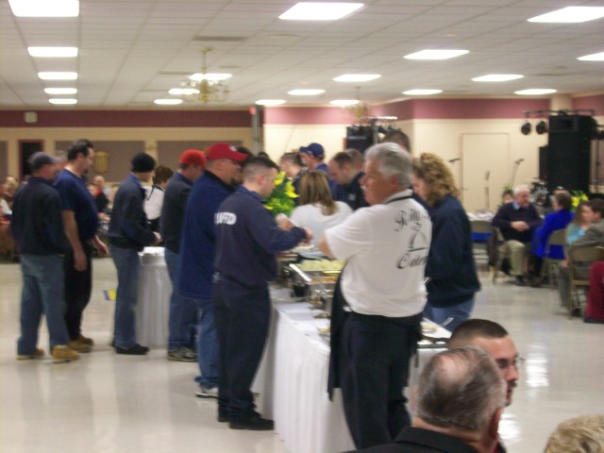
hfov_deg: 25.3
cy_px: 226
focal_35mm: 77
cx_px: 302
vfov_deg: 19.1
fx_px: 1344
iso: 160
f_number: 4.2
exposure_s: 1/14.5
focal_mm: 12.8
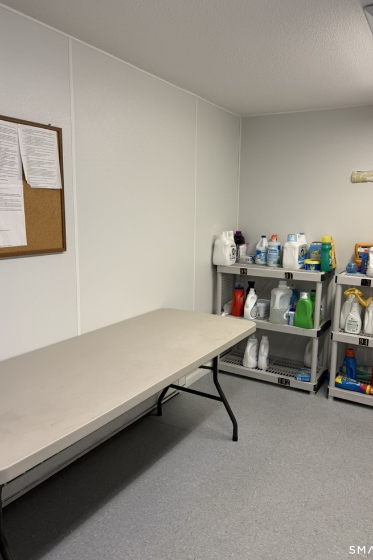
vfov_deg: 69.4
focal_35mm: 26
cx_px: 204
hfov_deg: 49.5
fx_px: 404
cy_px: 274
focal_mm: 6.76
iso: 125
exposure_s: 1/60
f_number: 1.78
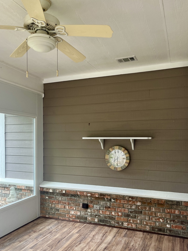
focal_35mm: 30
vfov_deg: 59.7
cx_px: 92
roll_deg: +0.2
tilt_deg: -1.7
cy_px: 144
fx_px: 217
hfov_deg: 46.8
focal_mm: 5.1
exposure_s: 1/121
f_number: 1.6
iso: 80
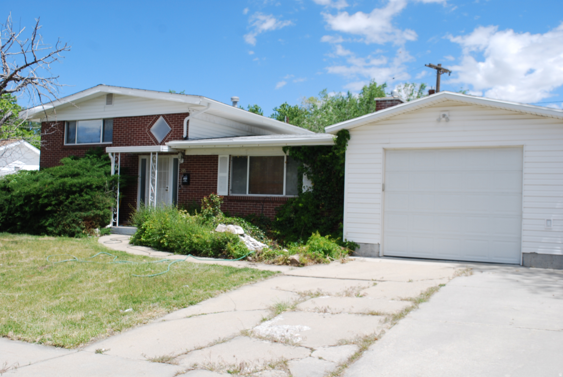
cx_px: 282
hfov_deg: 53.1
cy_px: 188
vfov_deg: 37.0
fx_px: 564
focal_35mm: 36
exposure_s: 1/250
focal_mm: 24
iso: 100
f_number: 8
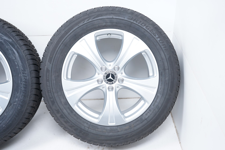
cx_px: 112
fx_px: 269
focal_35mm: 43
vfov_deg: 31.1
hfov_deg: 45.5
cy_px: 75
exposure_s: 1/125
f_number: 5.6
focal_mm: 43
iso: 250
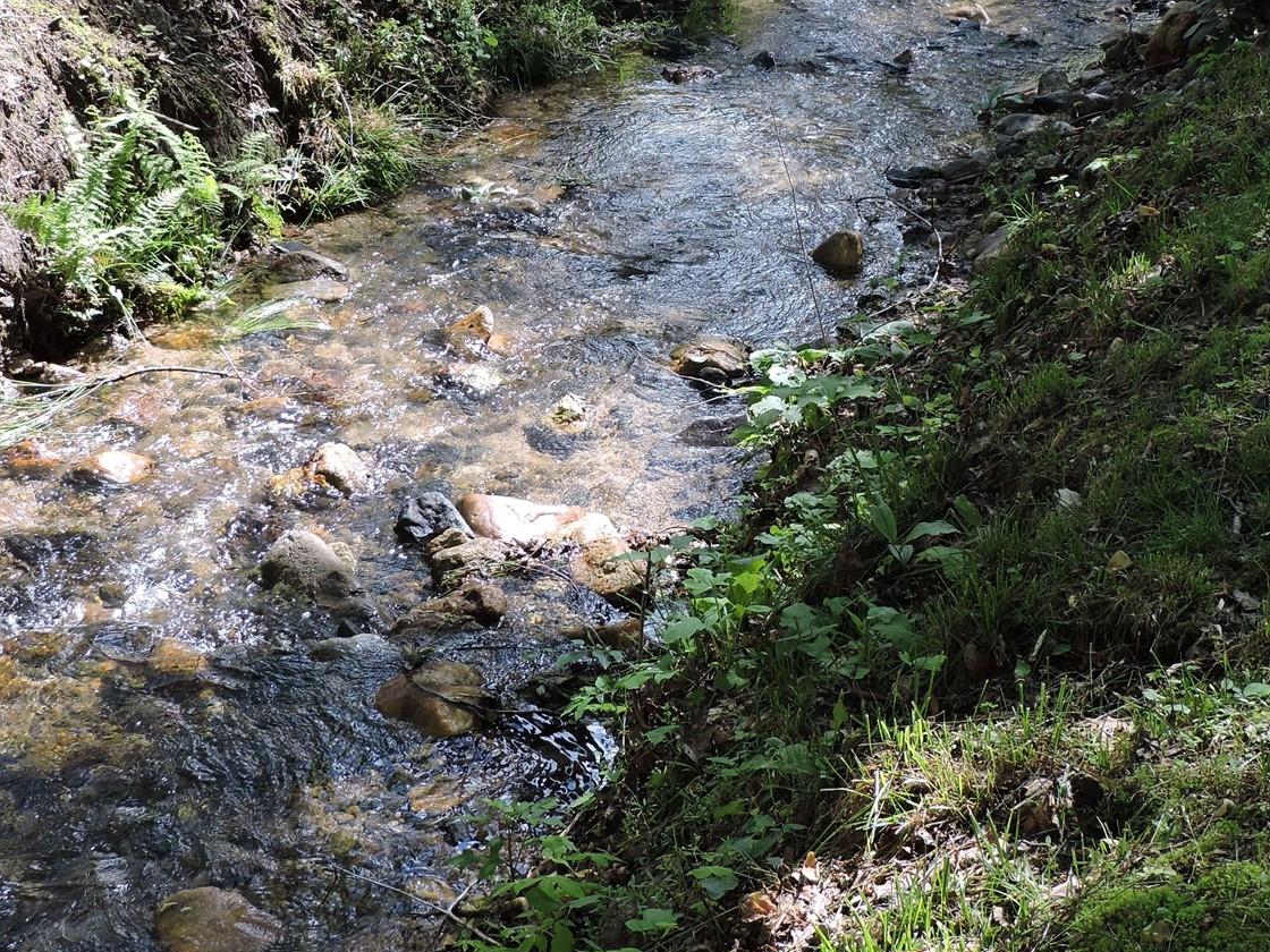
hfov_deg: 30.3
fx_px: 2348
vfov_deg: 22.7
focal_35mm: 64
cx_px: 652
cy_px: 253
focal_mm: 6.2
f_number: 3.3
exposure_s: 1/160
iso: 100
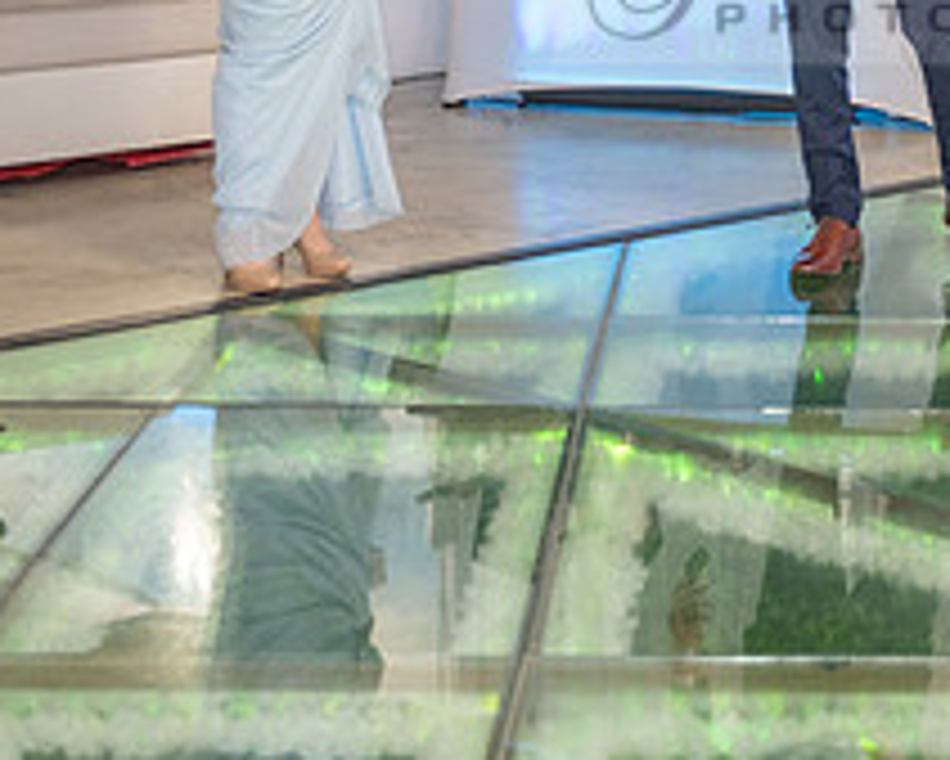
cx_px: 941
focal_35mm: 103
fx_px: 2897
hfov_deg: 18.2
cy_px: -43
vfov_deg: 14.7
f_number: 3.2
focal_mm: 40
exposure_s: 1/160
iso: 1000
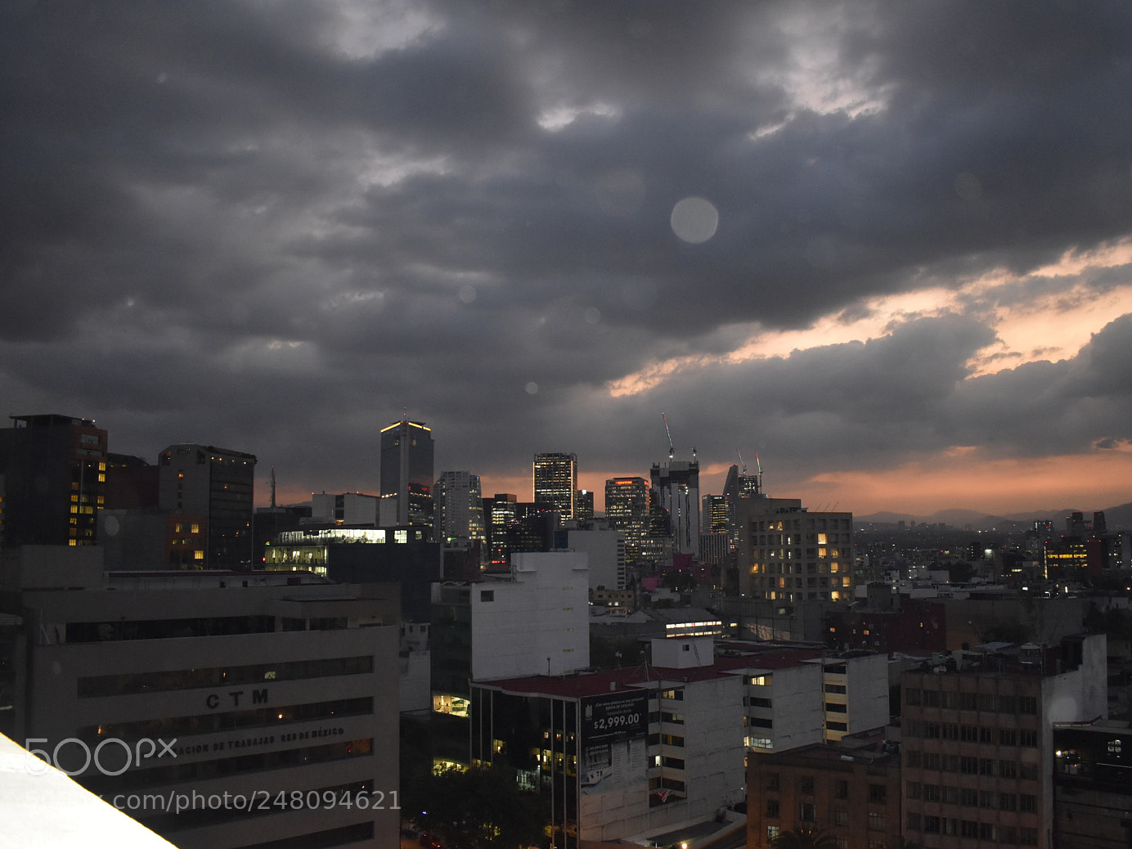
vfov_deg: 46.8
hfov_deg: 59.8
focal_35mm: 30
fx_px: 981
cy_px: 429
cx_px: 628
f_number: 3.5
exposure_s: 1/60
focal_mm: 18
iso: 2000
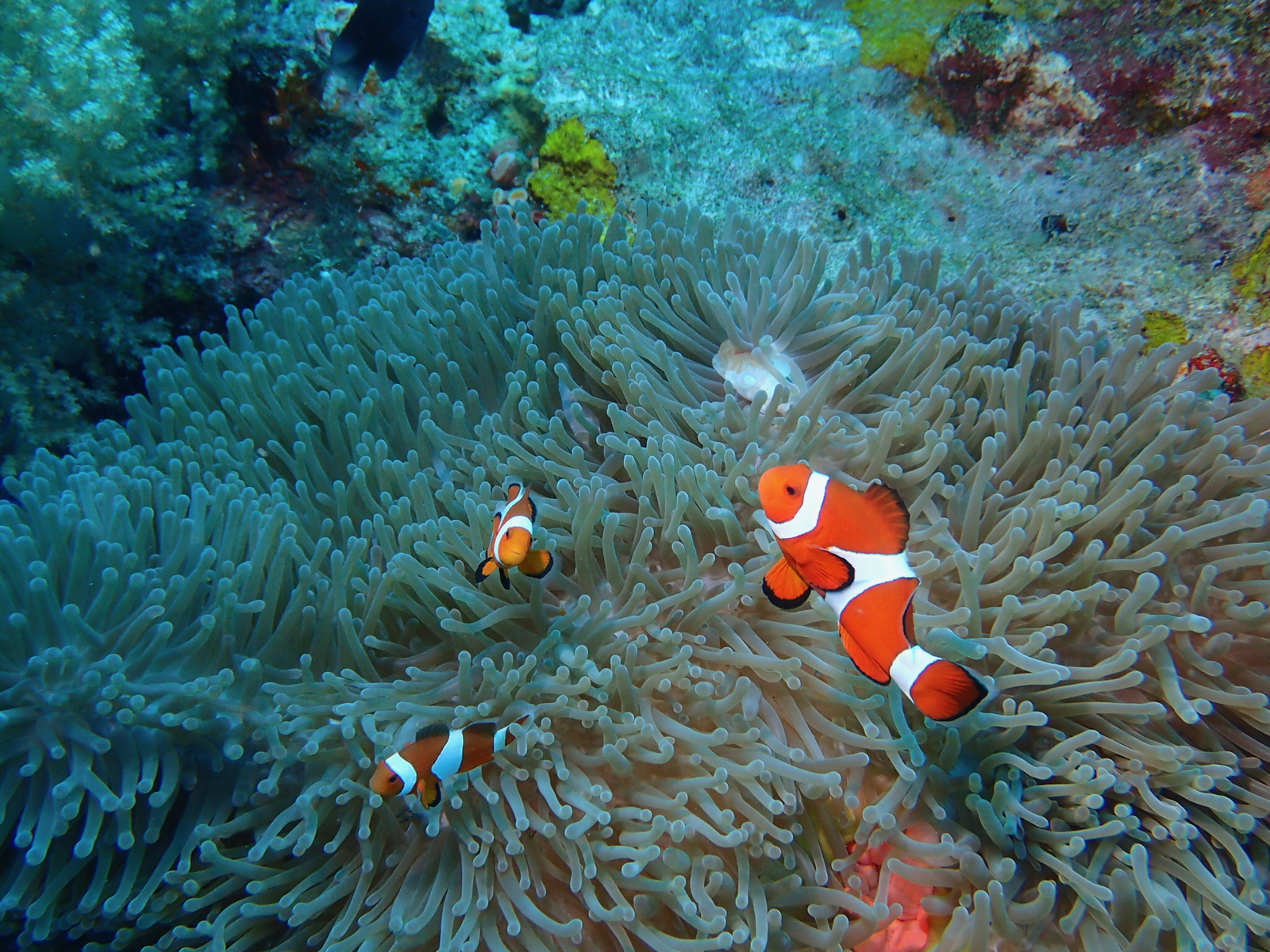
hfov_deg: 49.0
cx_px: 635
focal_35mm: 38
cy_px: 476
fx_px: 1394
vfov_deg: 37.7
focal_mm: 6.86
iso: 200
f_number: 3.5
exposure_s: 1/160
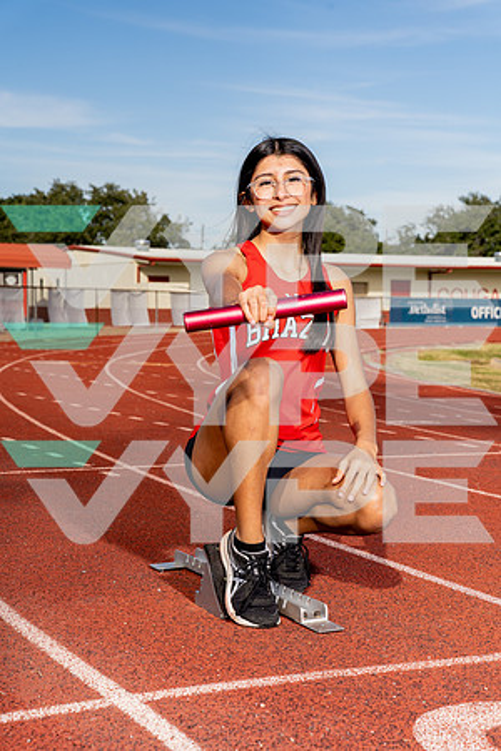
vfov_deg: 31.4
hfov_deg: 21.2
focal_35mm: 64
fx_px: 1336
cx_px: 250
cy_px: 376
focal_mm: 64
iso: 100
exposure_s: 1/250
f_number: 8
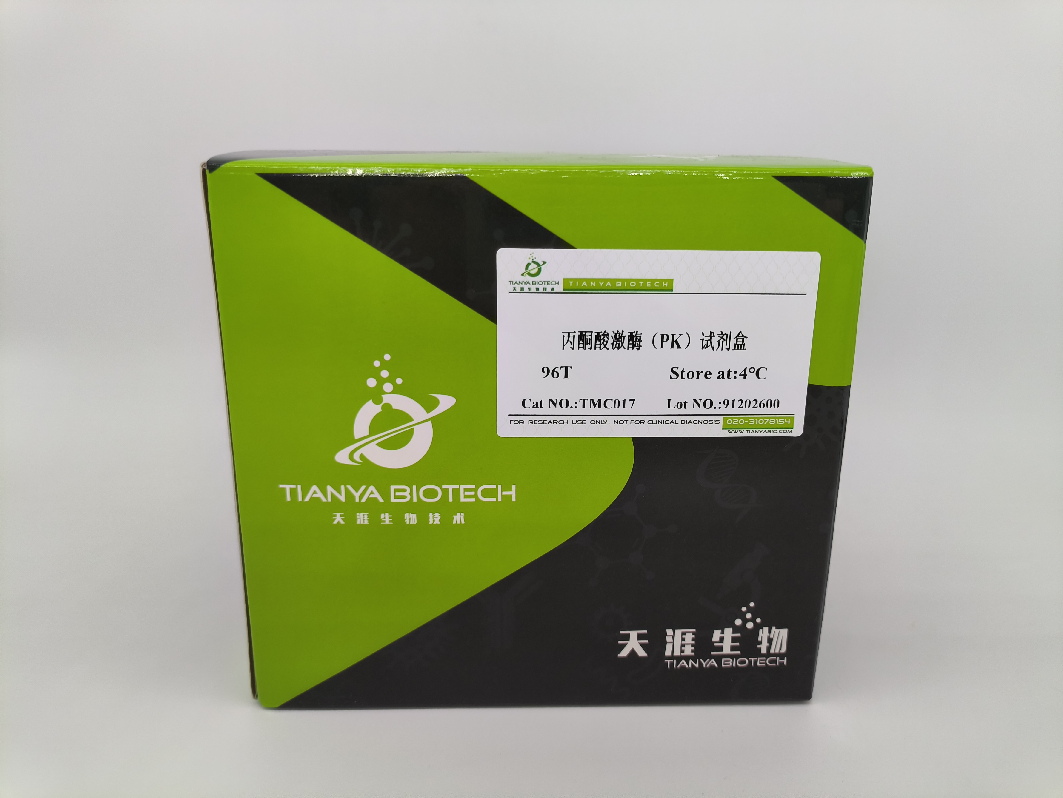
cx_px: 532
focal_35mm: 23
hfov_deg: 73.9
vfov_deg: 58.9
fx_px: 707
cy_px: 399
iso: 94
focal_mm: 4.69
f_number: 1.79
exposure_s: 1/100
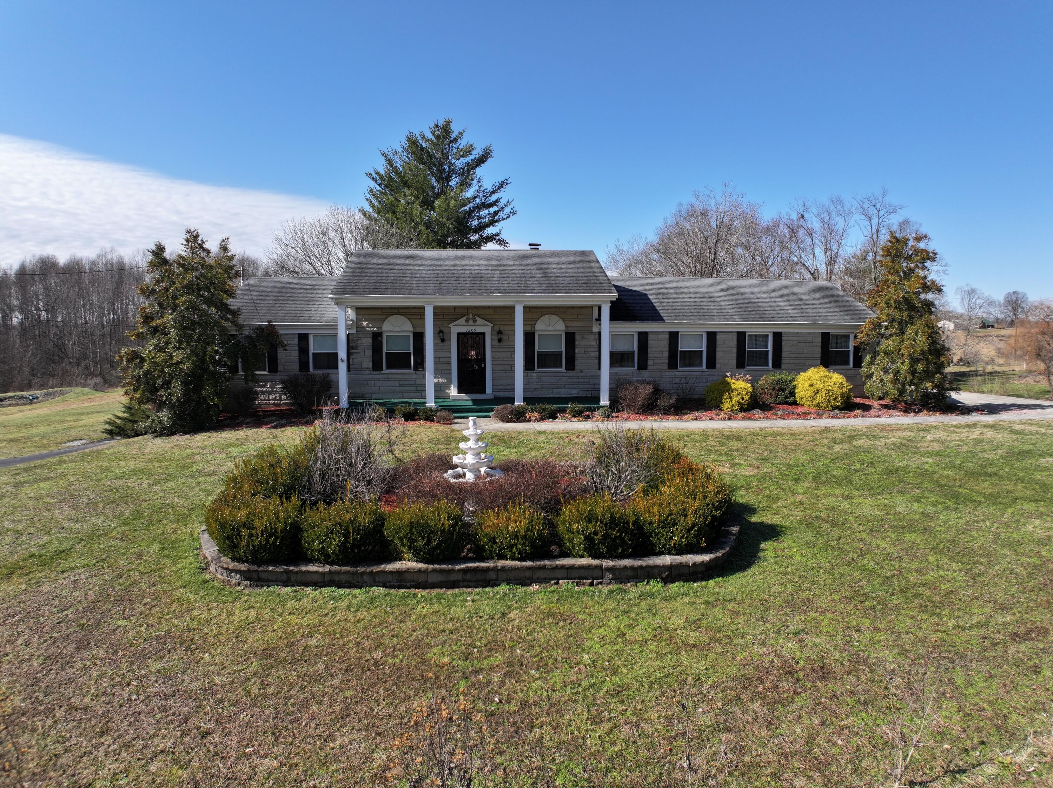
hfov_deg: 71.6
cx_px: 526
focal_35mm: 24
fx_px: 730
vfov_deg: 56.8
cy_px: 394
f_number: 2.8
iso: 100
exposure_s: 1/1600
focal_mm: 12.29
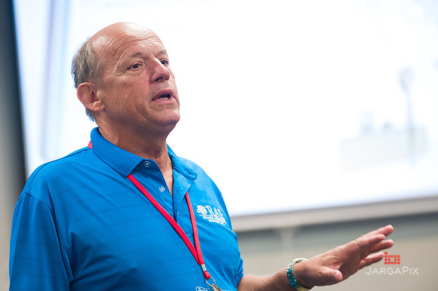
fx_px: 2189
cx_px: 219
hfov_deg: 11.4
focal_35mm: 180
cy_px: 146
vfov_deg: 7.6
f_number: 3.2
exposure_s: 1/125
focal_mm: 180
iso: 3200
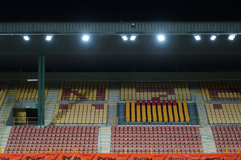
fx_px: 703
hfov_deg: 19.5
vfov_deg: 13.0
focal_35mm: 105
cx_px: 120
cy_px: 80
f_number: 4
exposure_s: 1/125
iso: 500
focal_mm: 105
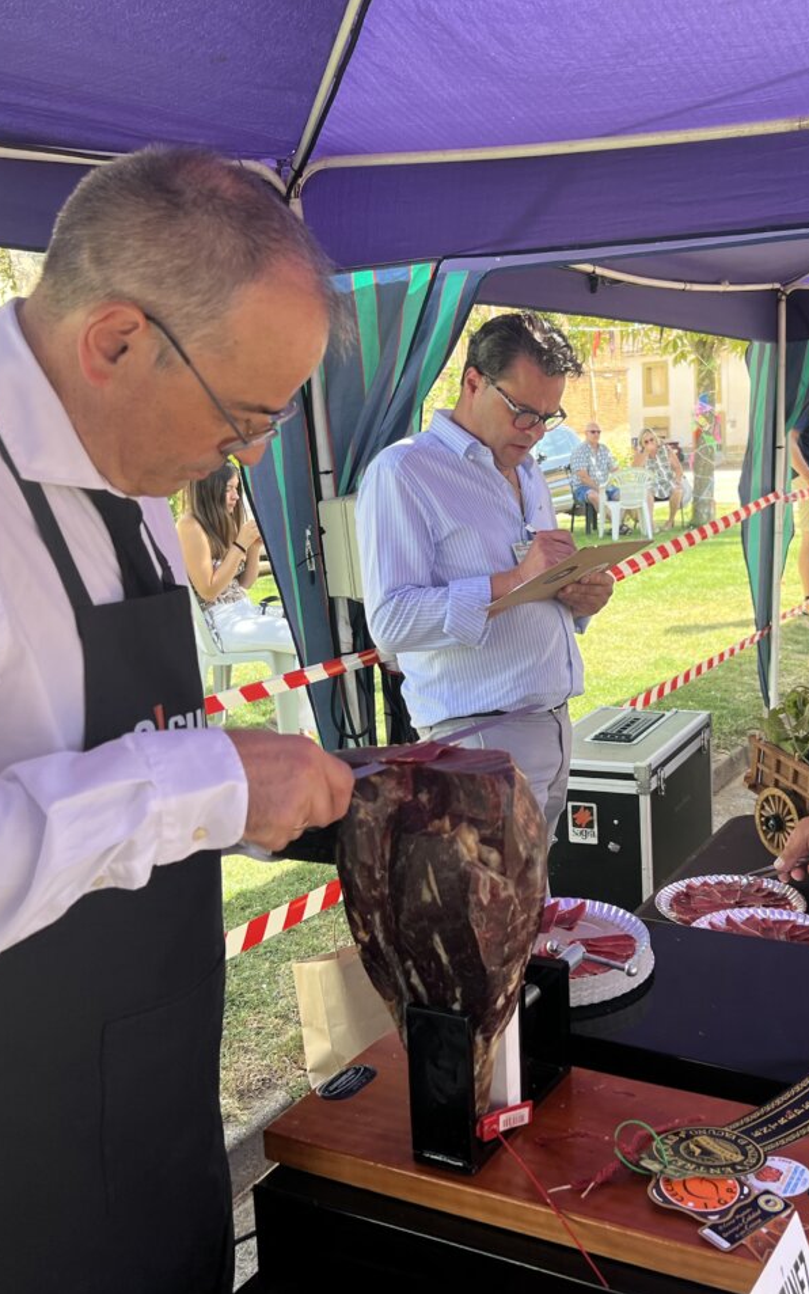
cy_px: 649
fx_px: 1305
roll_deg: +4.9
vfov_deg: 52.7
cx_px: 547
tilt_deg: -10.6
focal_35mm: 37
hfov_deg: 34.1
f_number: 1.5
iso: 50
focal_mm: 5.7
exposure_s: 1/323
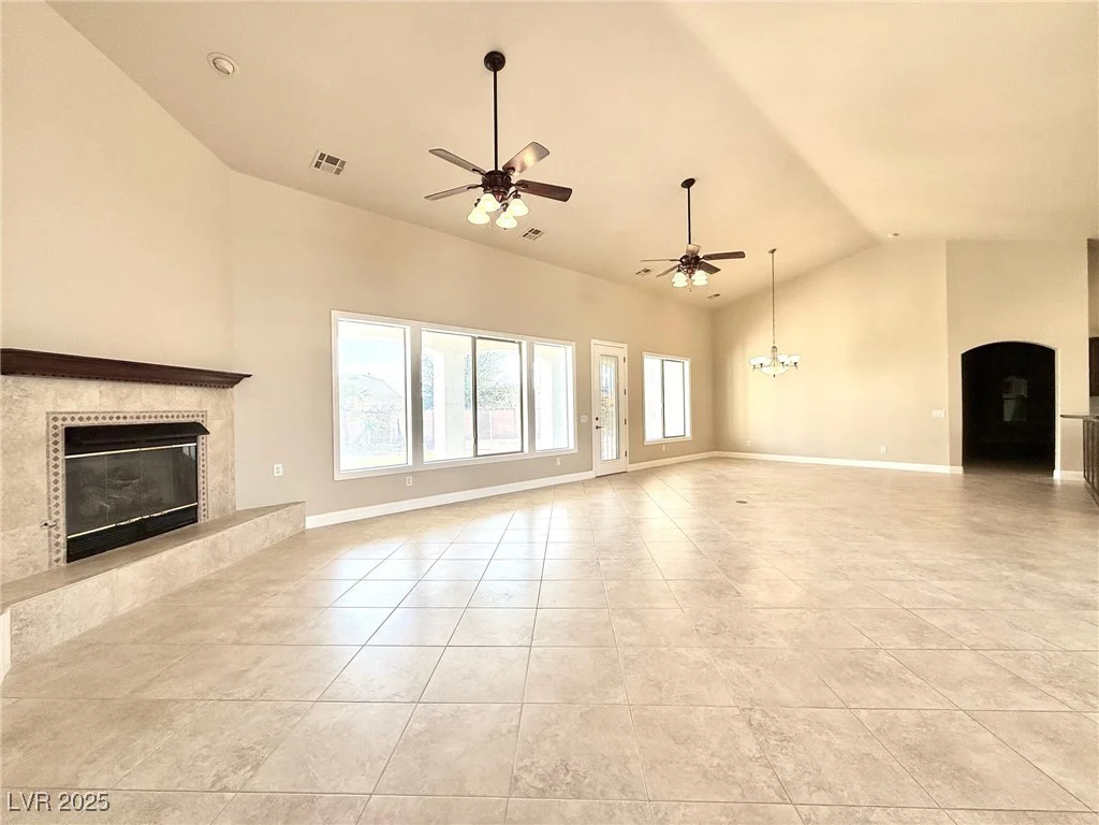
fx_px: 444
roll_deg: +1.0
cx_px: 550
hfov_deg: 102.1
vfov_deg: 85.7
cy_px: 412
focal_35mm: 14
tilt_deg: -0.6
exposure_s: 1/234
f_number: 2.2
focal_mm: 2.22
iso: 64
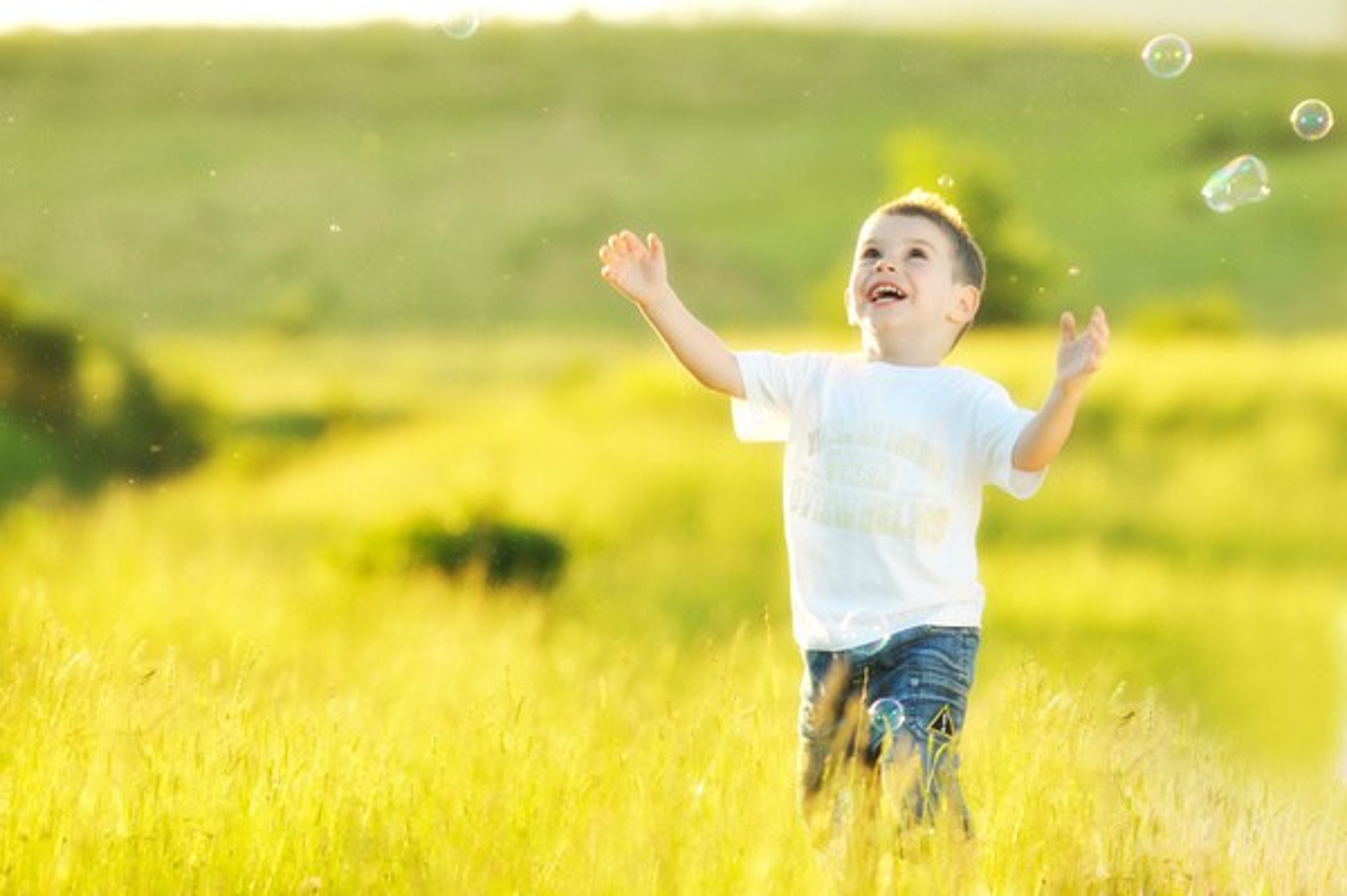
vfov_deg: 5.7
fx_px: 8972
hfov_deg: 8.6
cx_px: 674
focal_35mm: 240
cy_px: 448
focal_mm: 160
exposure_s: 1/250
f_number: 3.5
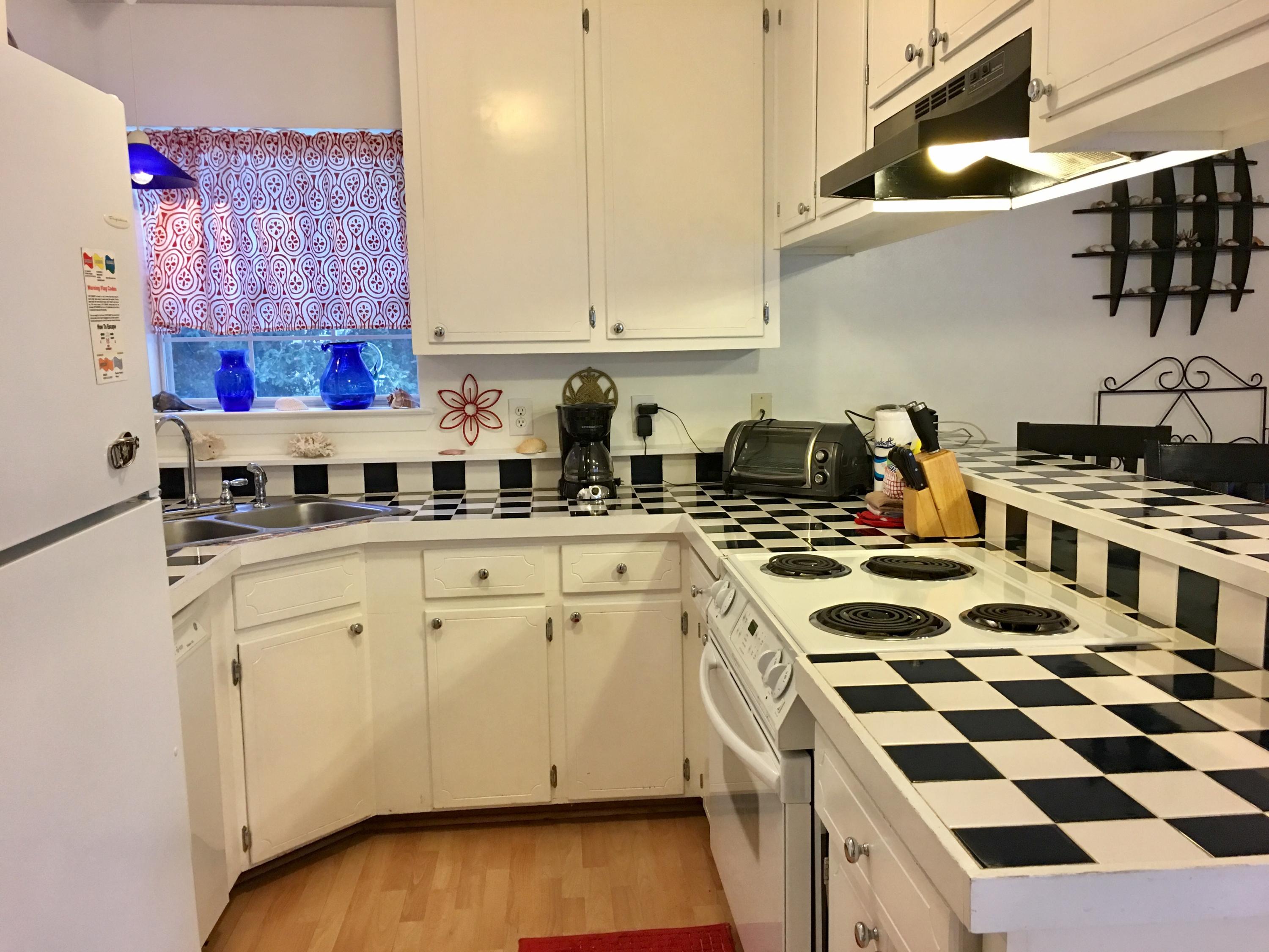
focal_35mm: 29
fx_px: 1063
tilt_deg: -6.1
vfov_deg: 48.2
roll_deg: +0.5
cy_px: 476
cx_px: 634
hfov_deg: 61.7
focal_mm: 4.15
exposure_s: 1/15
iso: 80
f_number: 2.2
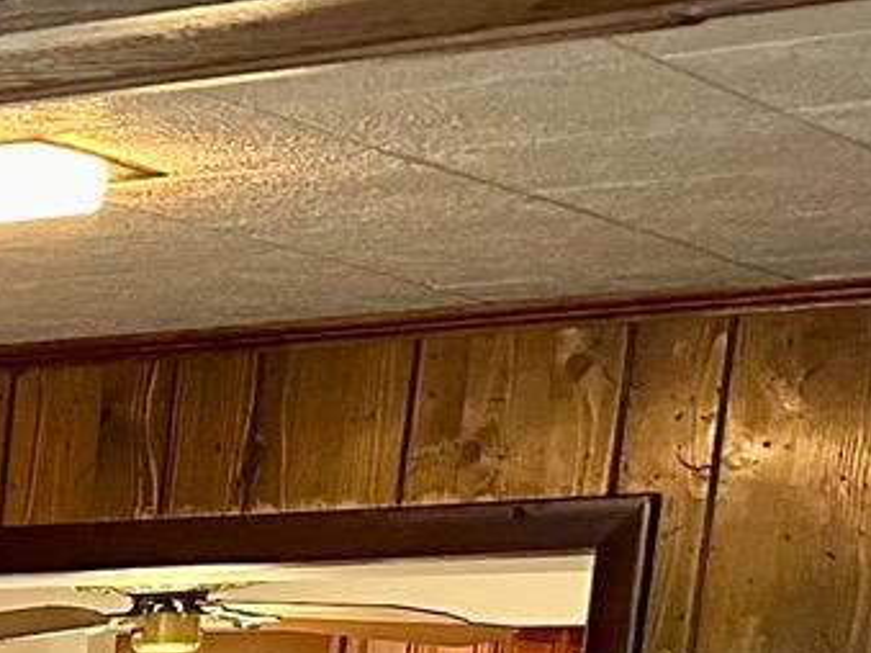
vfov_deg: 9.3
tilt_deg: -10.4
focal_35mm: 145
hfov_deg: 10.5
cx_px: -1570
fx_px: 3647
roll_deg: -1.4
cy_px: 1471
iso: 400
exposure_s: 1/60
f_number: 1.78
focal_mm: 6.86
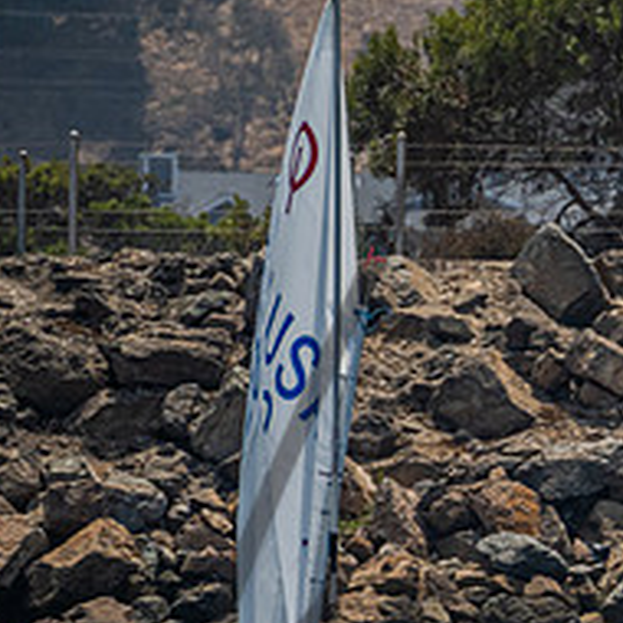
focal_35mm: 952
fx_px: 19384
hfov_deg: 1.8
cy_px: 707
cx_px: 1103
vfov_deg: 1.8
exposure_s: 1/2000
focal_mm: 300
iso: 320
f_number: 8
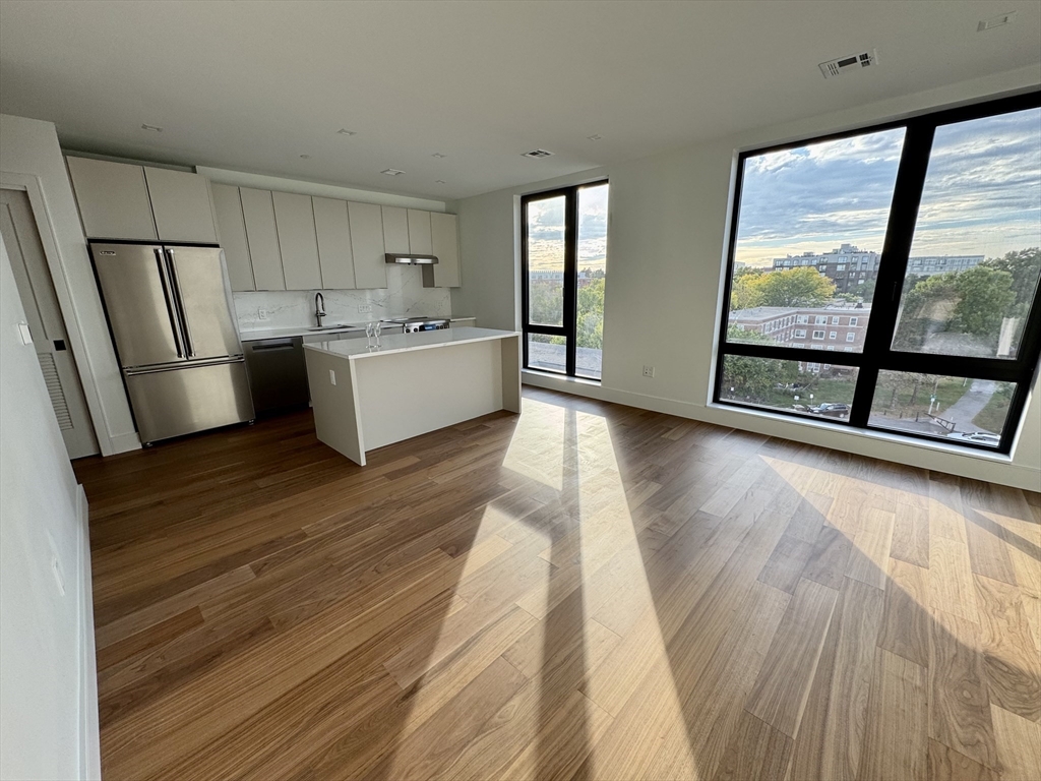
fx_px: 421
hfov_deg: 102.1
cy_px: 390
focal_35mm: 14
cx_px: 520
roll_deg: +0.5
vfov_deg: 85.7
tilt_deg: -14.2
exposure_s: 1/146
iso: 40
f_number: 2.2
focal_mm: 2.22
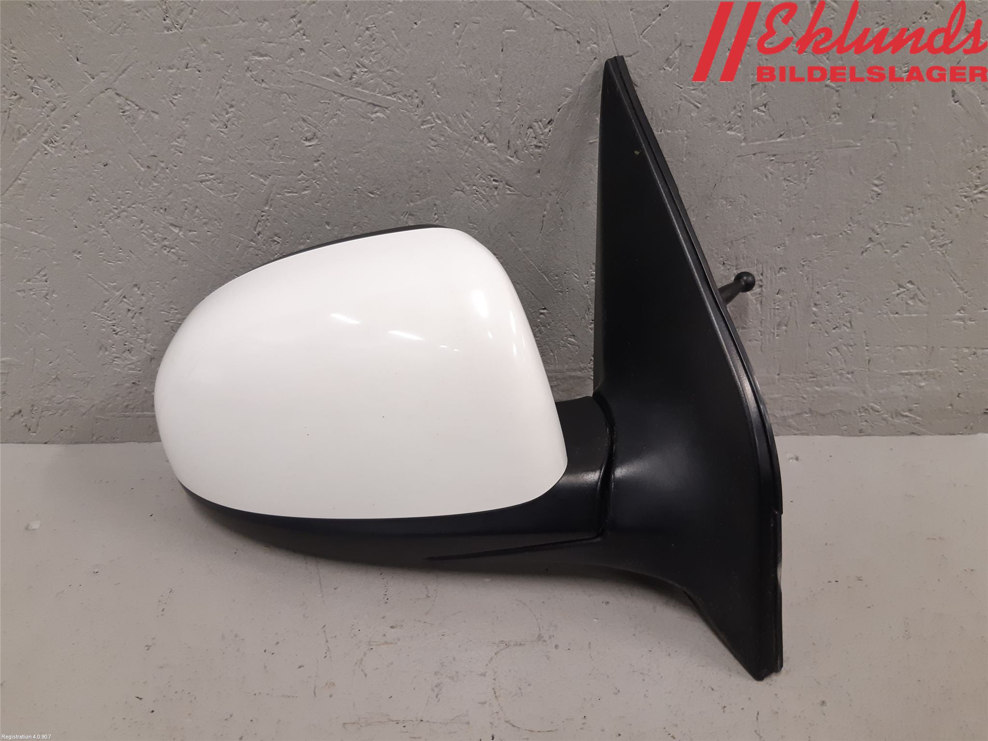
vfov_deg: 53.1
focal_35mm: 26
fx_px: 742
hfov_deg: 67.3
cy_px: 370
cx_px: 494
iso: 100
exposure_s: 1/50
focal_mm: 3.93
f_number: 1.7
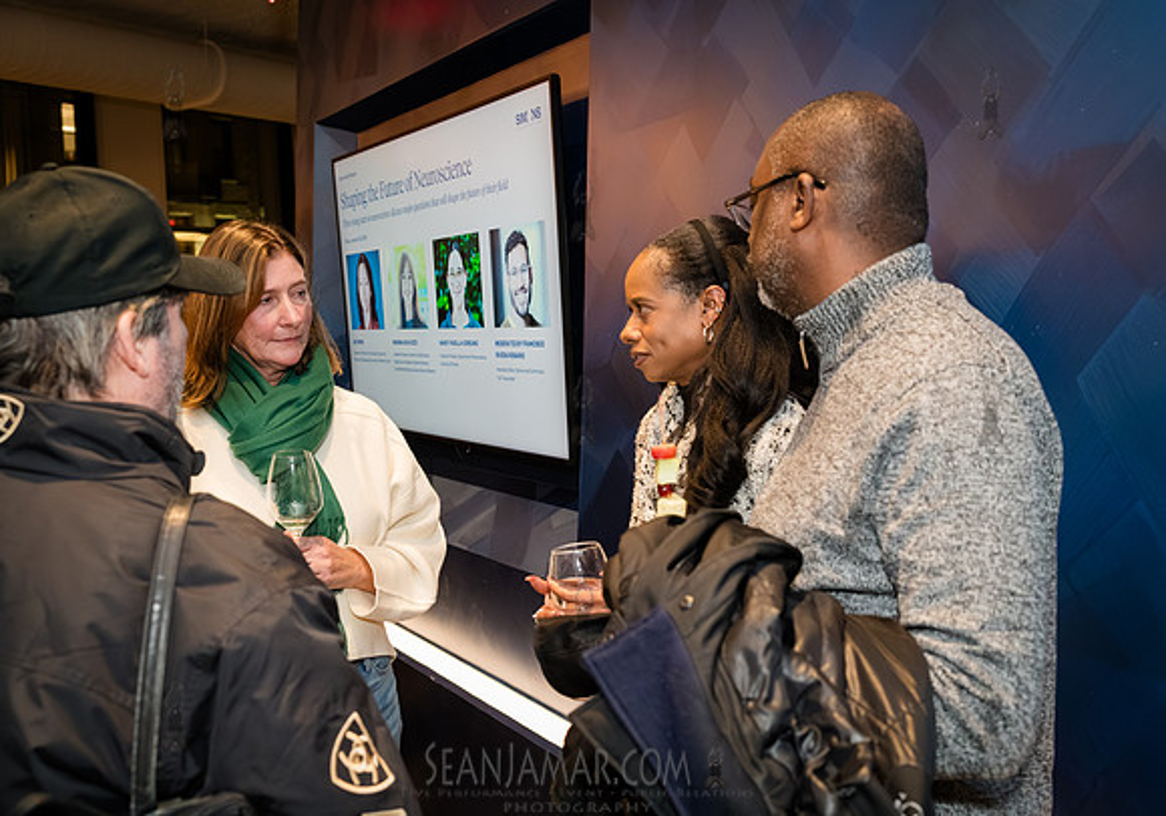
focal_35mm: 36
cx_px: 614
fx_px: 1192
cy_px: 408
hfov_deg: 52.1
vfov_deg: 37.8
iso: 6400
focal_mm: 35
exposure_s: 1/200
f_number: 5
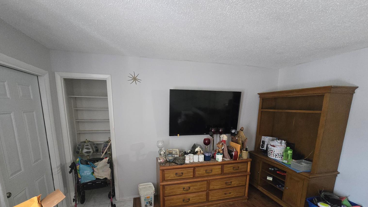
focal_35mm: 15
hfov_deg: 103.0
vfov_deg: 68.5
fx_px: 146
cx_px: 178
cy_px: 138
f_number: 2.2
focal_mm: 2.2
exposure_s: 1/60
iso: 1250
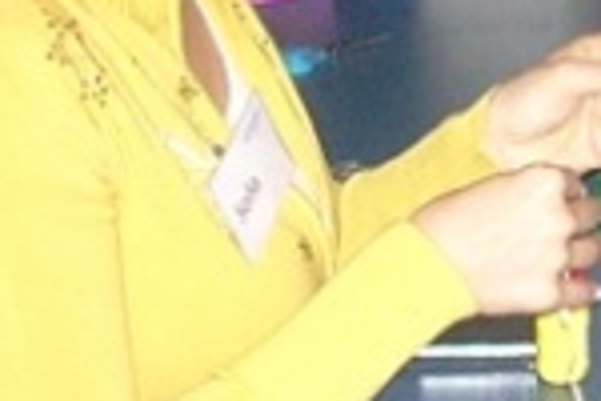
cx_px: 924
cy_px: -24
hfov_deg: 9.7
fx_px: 3439
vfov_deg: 6.6
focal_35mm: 206
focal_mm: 6.2
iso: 200
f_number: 2.8
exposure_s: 1/60
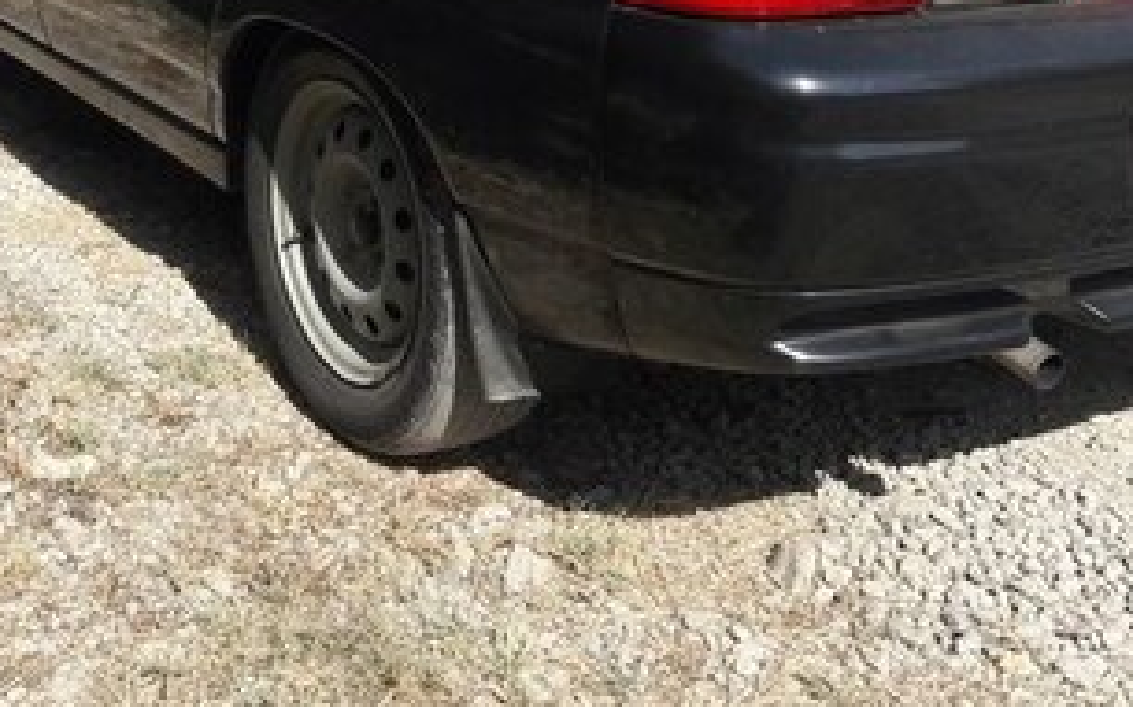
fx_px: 1975
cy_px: -146
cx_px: 348
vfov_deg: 19.1
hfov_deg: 31.7
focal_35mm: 64
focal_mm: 3.7
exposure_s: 1/1186
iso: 40
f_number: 1.9
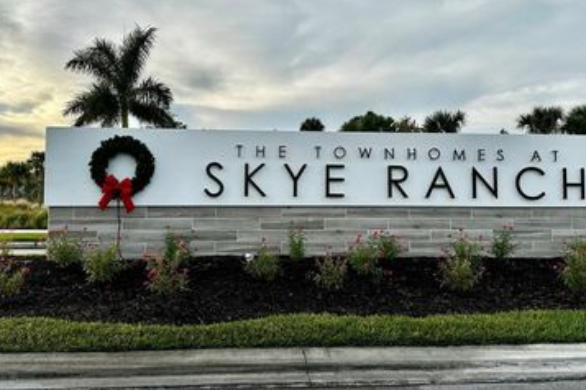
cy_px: 156
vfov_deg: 37.7
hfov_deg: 54.4
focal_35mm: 35
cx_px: 295
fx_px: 570
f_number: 1.78
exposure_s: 1/3597
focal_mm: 6.86
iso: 80
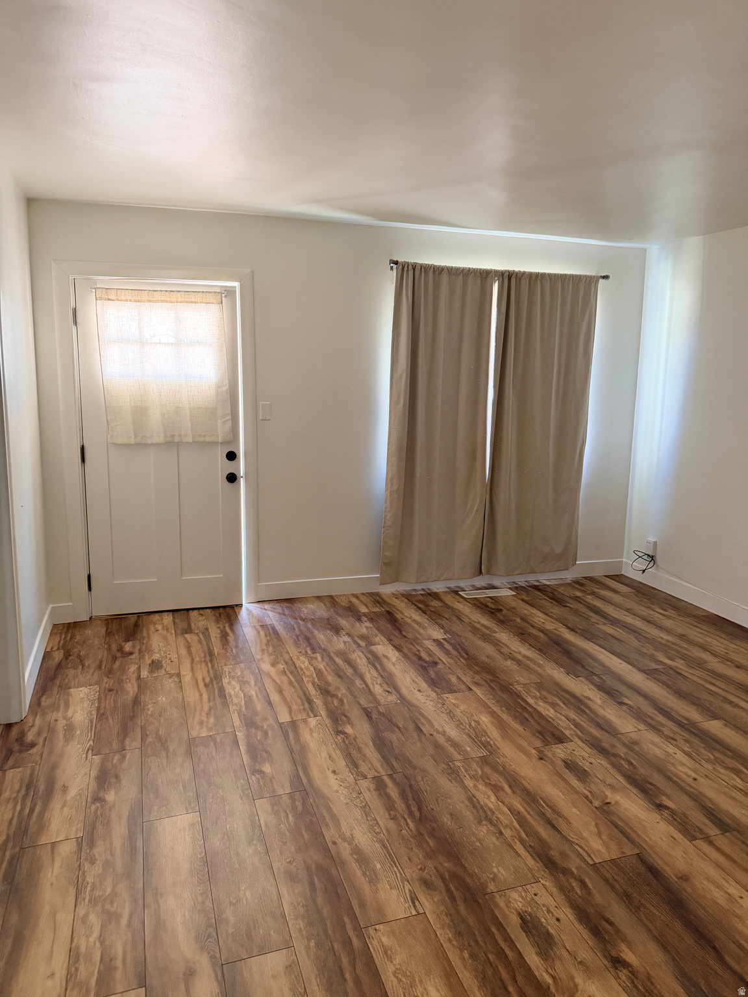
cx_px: 374
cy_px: 498
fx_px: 691
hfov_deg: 56.8
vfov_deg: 71.6
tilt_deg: -8.2
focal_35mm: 24
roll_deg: -0.7
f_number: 1.78
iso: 500
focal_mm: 6.76
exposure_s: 1/60
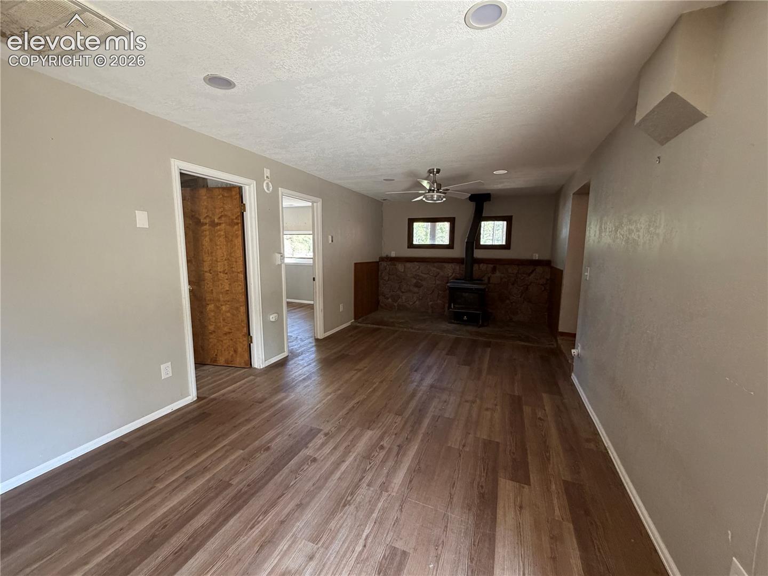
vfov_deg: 85.7
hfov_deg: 102.1
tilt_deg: -3.6
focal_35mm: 14
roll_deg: +0.3
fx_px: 311
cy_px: 288
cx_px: 384
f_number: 2.2
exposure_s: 1/91
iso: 320
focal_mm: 2.22
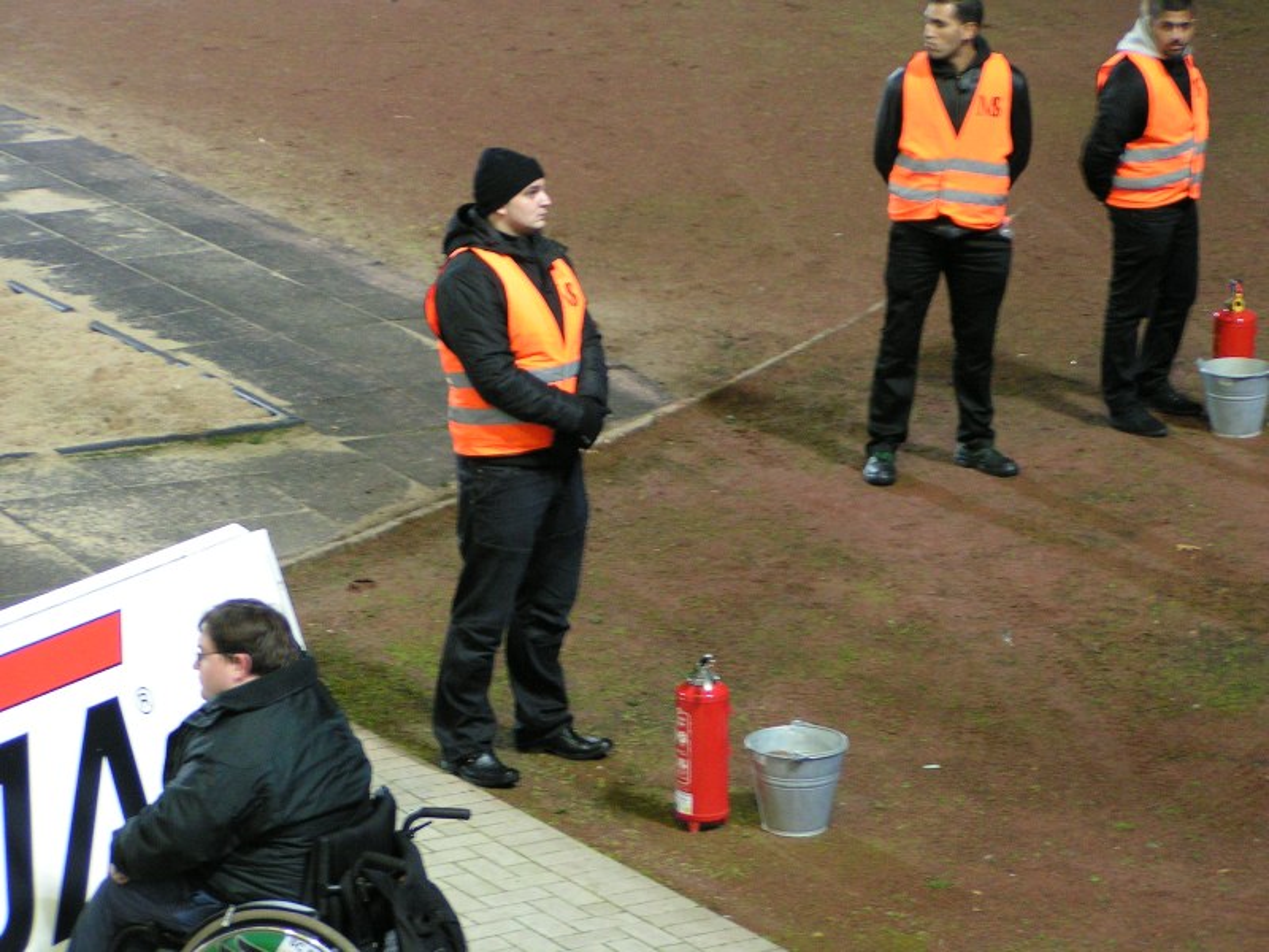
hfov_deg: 15.1
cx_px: 634
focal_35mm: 131
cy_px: 476
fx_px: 4802
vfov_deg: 11.3
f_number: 3.5
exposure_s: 1/13
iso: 200
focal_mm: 20
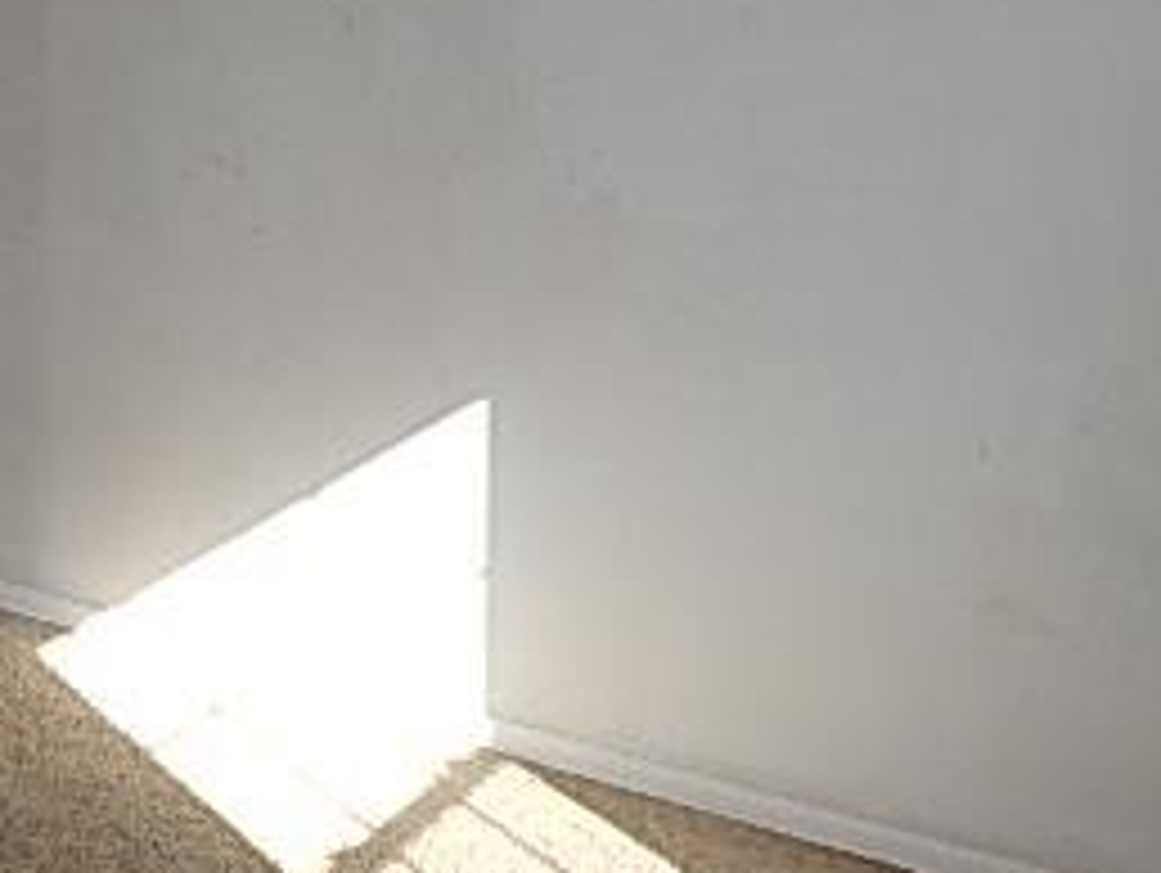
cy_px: 76
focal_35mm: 57
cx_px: -180
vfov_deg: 24.9
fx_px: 1914
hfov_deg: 29.6
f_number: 3
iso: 125
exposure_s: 1/400
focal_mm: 4
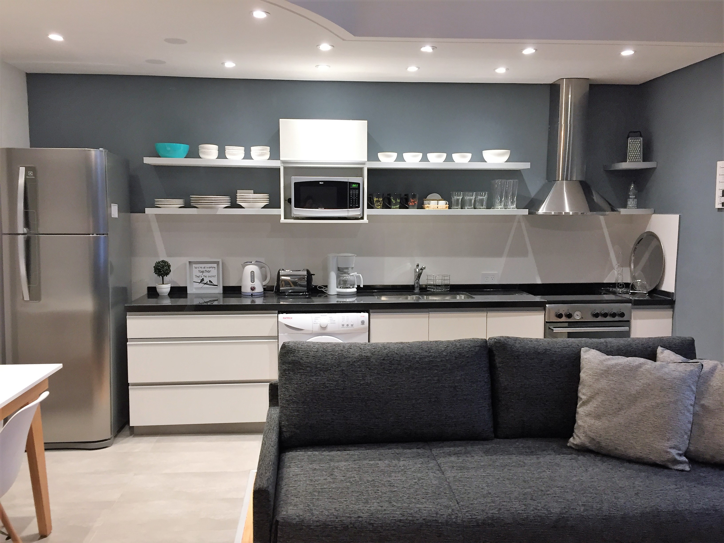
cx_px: 362
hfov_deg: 61.7
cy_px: 272
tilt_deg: -5.3
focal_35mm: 29
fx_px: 607
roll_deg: +0.1
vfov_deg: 48.2
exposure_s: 1/33
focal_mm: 4.15
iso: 125
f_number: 2.2
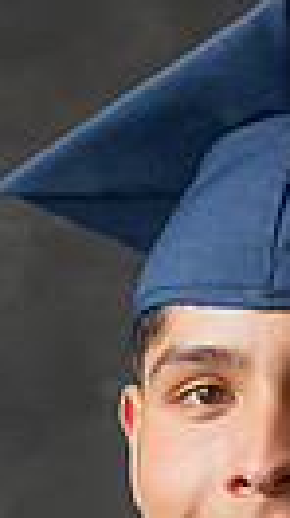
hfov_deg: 2.8
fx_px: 5935
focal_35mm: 433
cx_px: 40
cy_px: 1007
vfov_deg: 4.9
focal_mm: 55
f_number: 5.6
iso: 200
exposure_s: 1/200
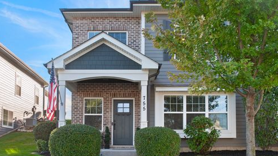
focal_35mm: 34
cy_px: 84
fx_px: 251
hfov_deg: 58.0
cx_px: 138
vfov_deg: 34.6
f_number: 8
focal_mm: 32
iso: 400
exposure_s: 1/125
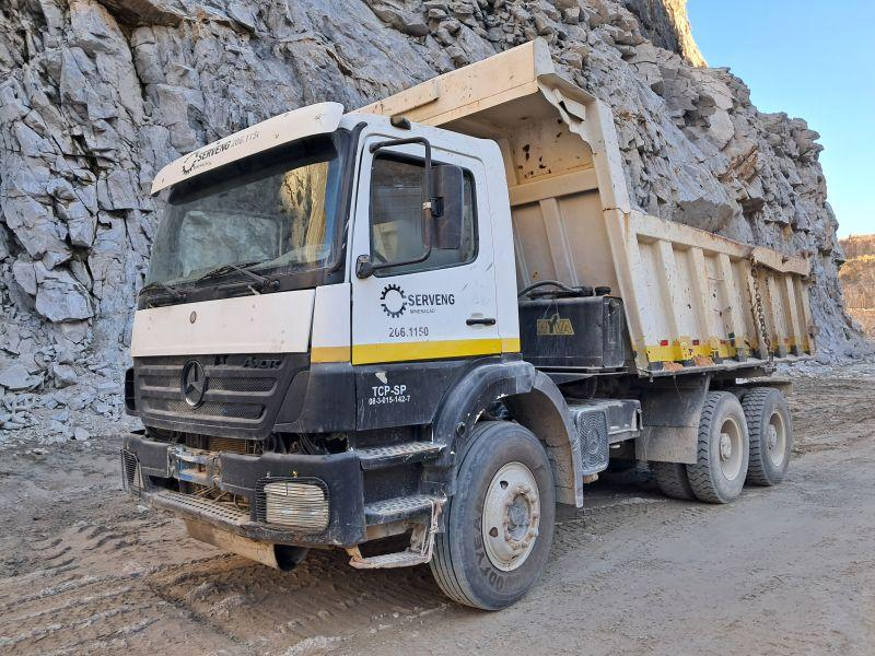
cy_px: 328
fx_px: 682
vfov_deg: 51.4
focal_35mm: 27
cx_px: 438
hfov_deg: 65.3
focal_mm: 4
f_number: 1.8
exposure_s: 1/113
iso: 50
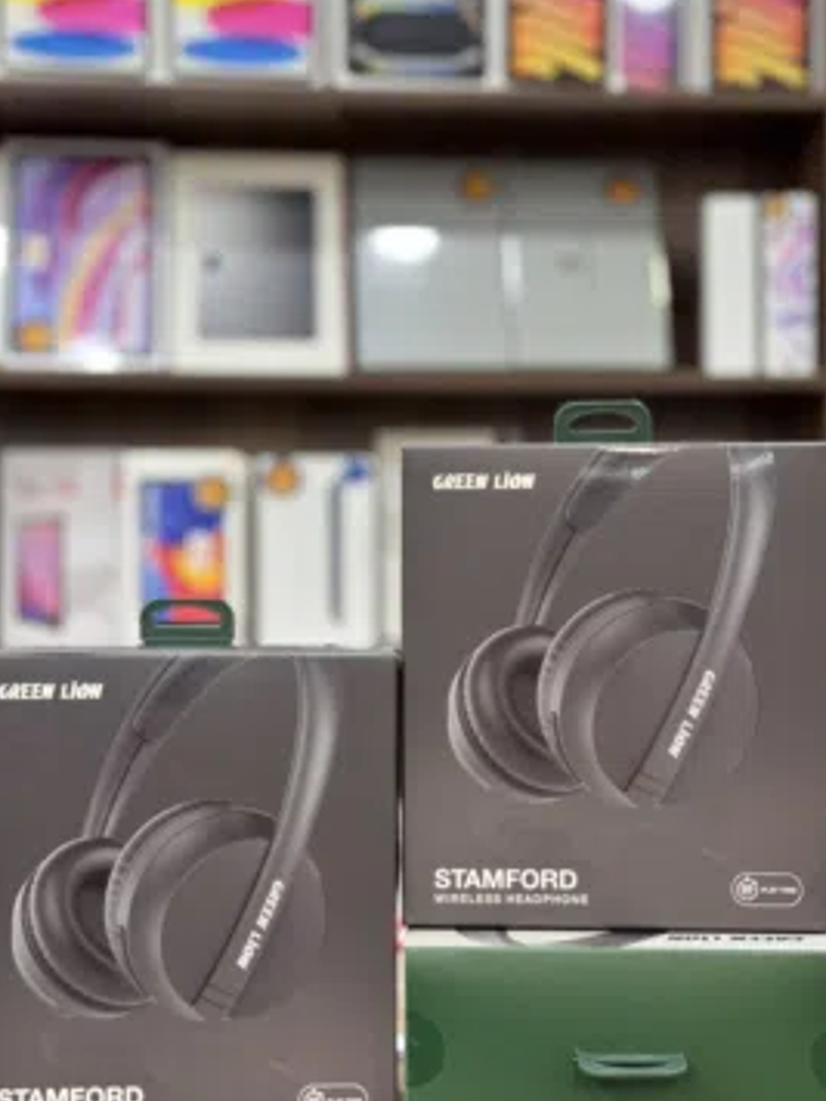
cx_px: 399
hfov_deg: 27.0
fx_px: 1718
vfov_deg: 35.5
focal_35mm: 54
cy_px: 600
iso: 100
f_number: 1.78
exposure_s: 1/50
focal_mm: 6.76
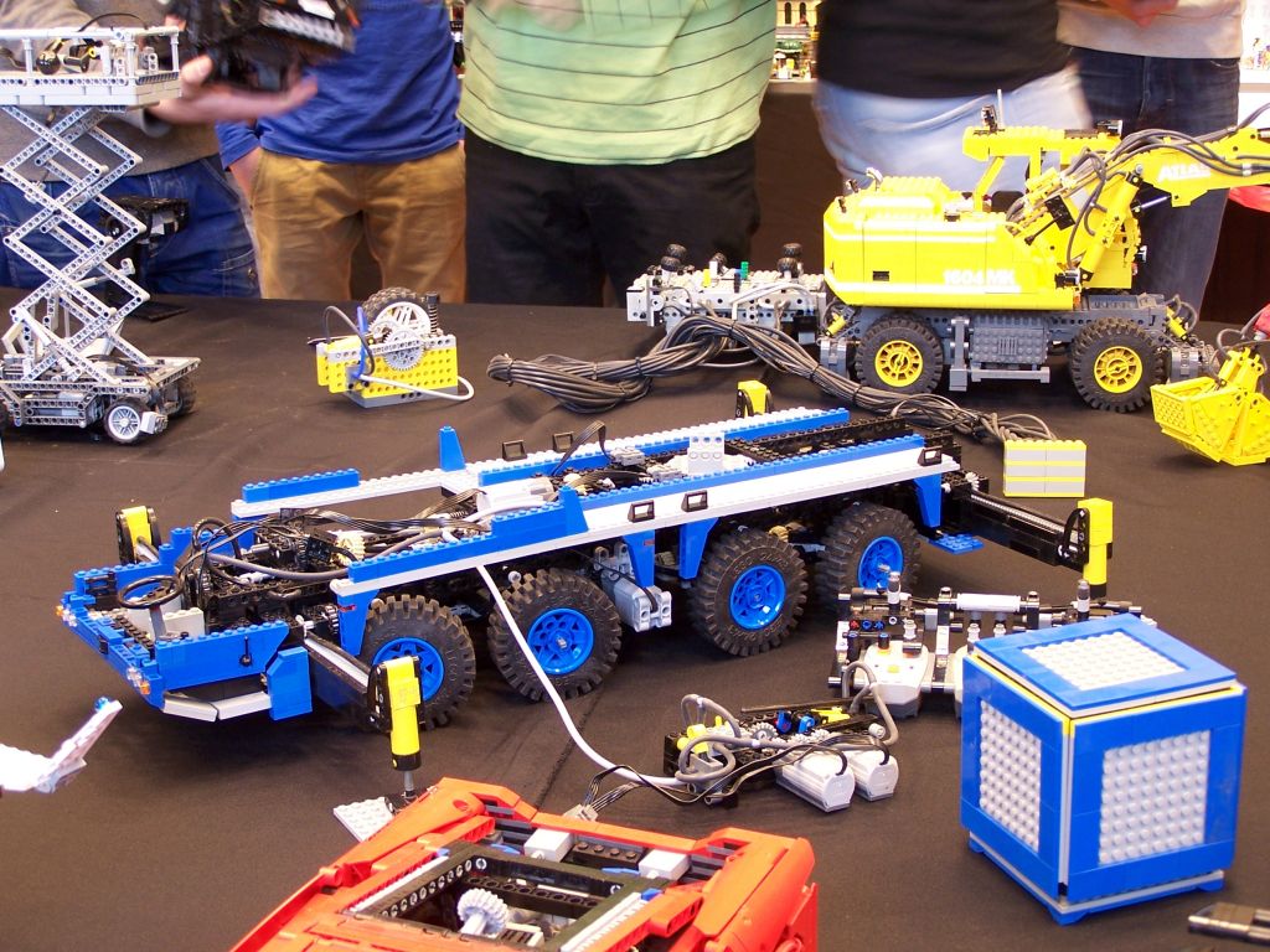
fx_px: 2165
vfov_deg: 24.8
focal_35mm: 59
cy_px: 476
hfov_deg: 32.7
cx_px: 635
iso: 80
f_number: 3.1
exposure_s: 1/3
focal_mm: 9.8
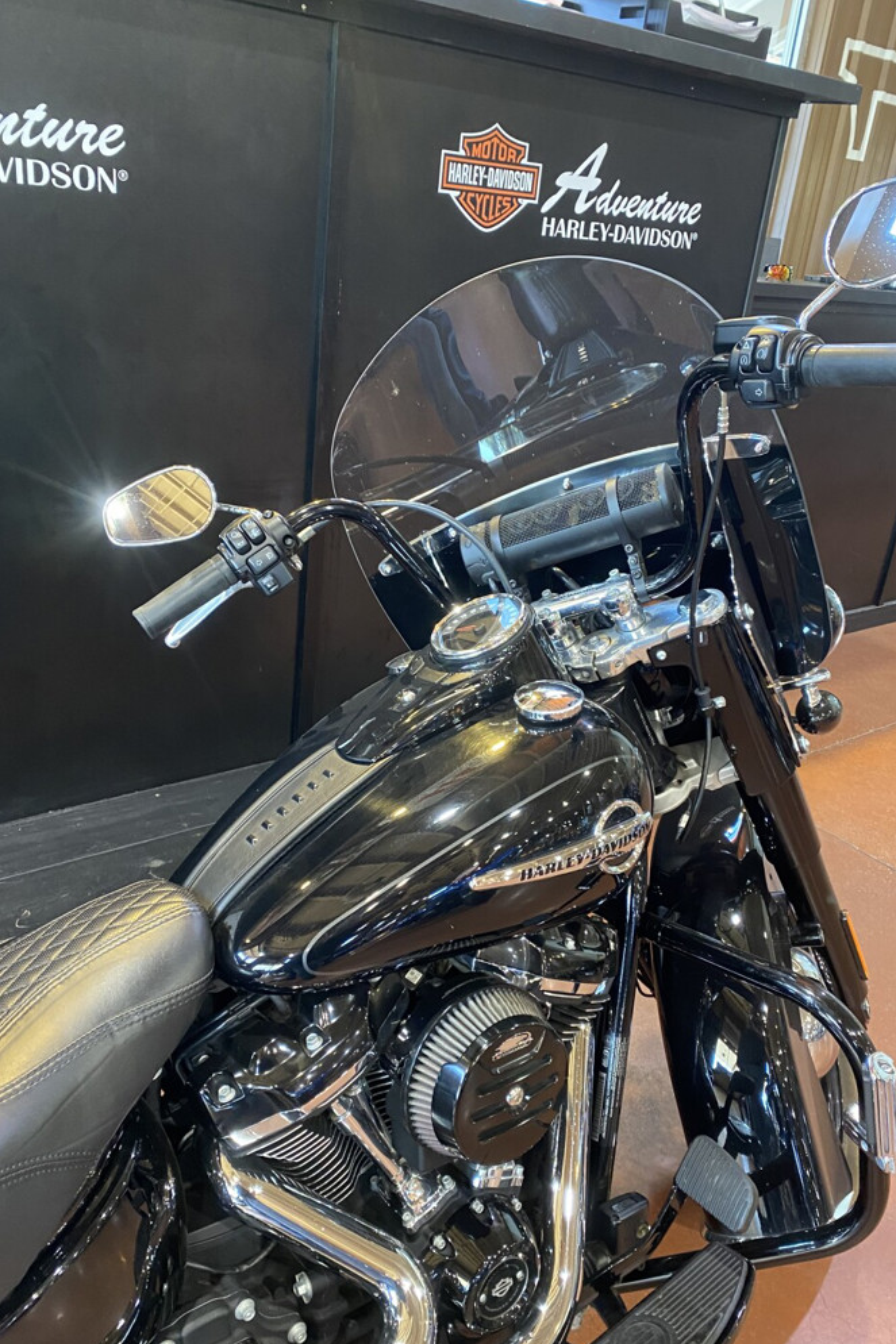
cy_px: 688
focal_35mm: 29
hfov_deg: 44.9
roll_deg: -7.7
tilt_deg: -23.0
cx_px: 487
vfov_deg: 63.7
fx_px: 1083
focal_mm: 4.25
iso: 500
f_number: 1.8
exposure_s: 1/60
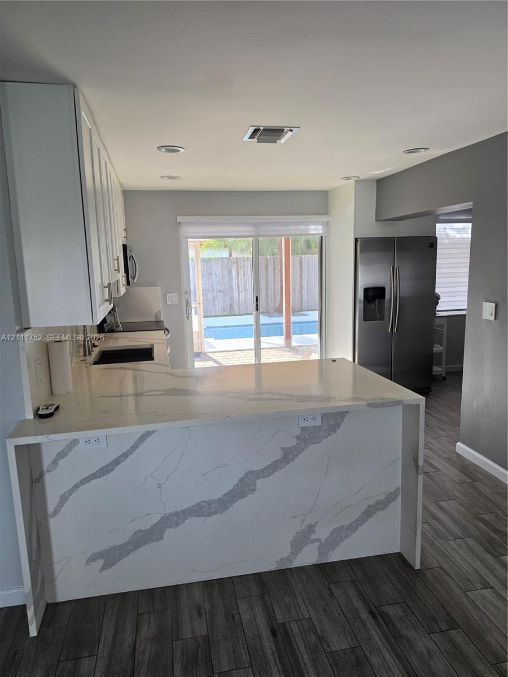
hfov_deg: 58.9
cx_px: 254
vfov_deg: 73.9
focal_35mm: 23
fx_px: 450
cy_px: 338
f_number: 1.4
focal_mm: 6.5
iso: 100
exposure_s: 1/120
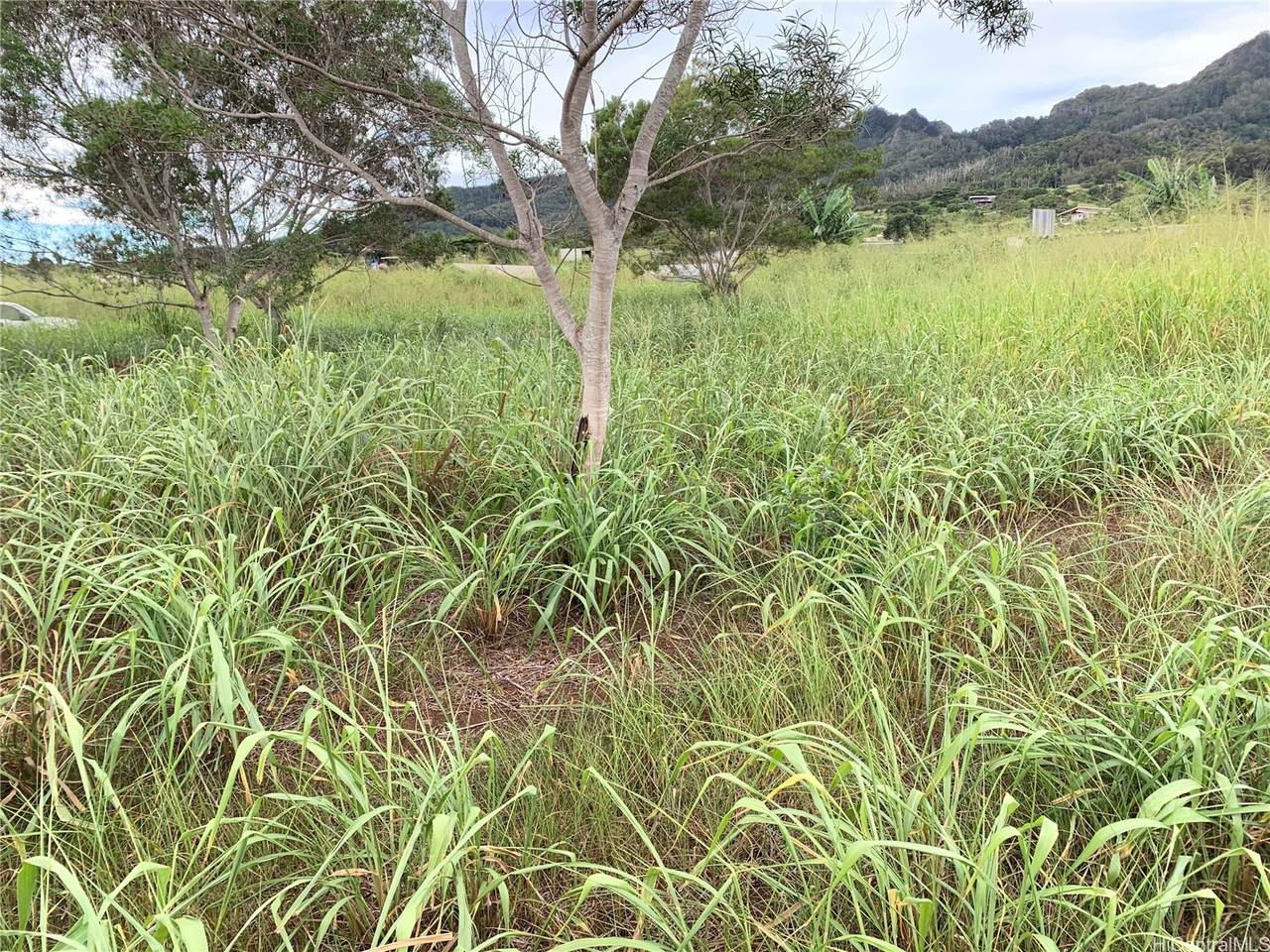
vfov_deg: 53.1
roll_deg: -0.8
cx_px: 635
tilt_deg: -9.4
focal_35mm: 26
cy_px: 476
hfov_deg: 67.3
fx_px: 954
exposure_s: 1/276
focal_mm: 4.25
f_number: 1.8
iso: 25
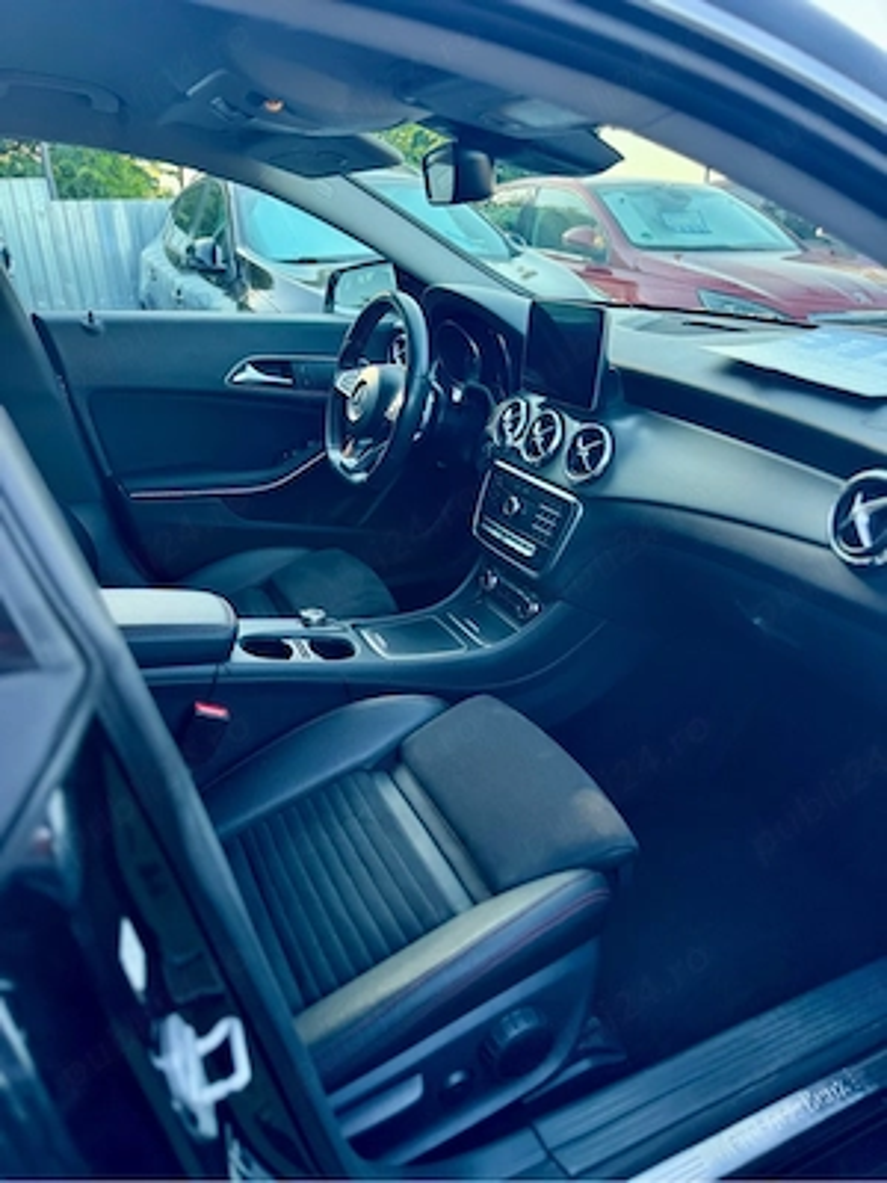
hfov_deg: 56.8
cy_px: 592
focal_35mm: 24
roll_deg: +1.7
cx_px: 444
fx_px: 820
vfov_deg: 71.6
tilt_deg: -23.1
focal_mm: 6.76
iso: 64
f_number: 1.78
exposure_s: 1/276
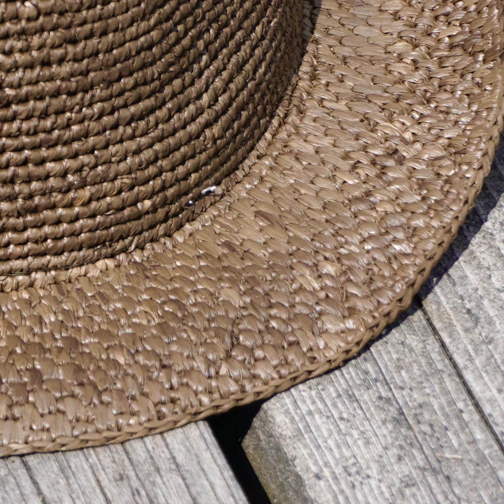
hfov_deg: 6.3
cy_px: 0
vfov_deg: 6.3
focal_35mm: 277
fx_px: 4562
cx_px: -18
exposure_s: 1/800
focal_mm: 47
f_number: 5.6
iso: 100
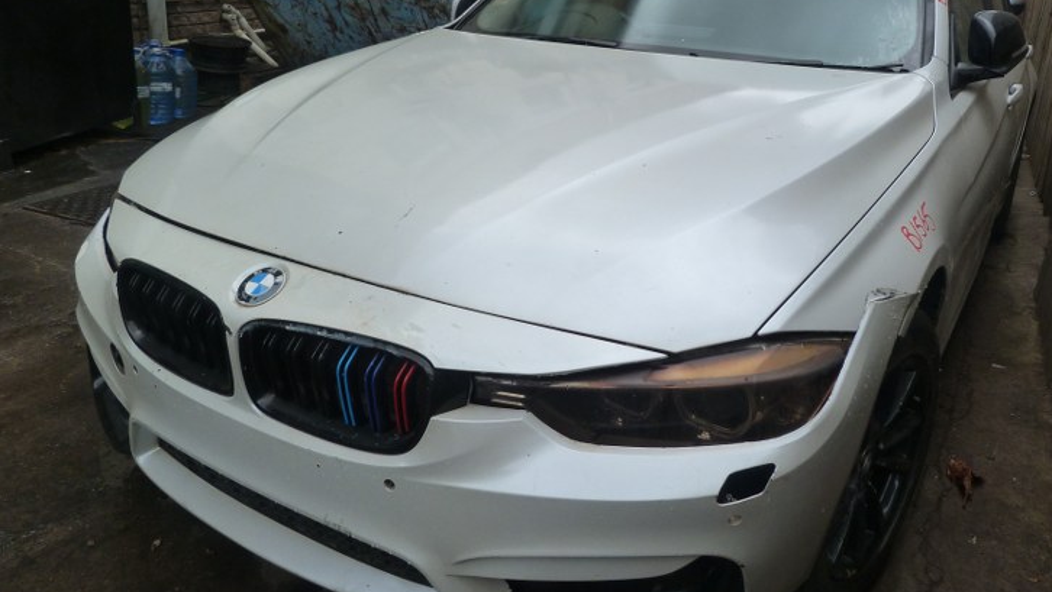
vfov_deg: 38.8
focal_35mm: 30
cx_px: 568
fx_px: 837
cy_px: 229
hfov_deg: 64.2
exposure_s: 1/250
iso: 125
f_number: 4
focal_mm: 4.5
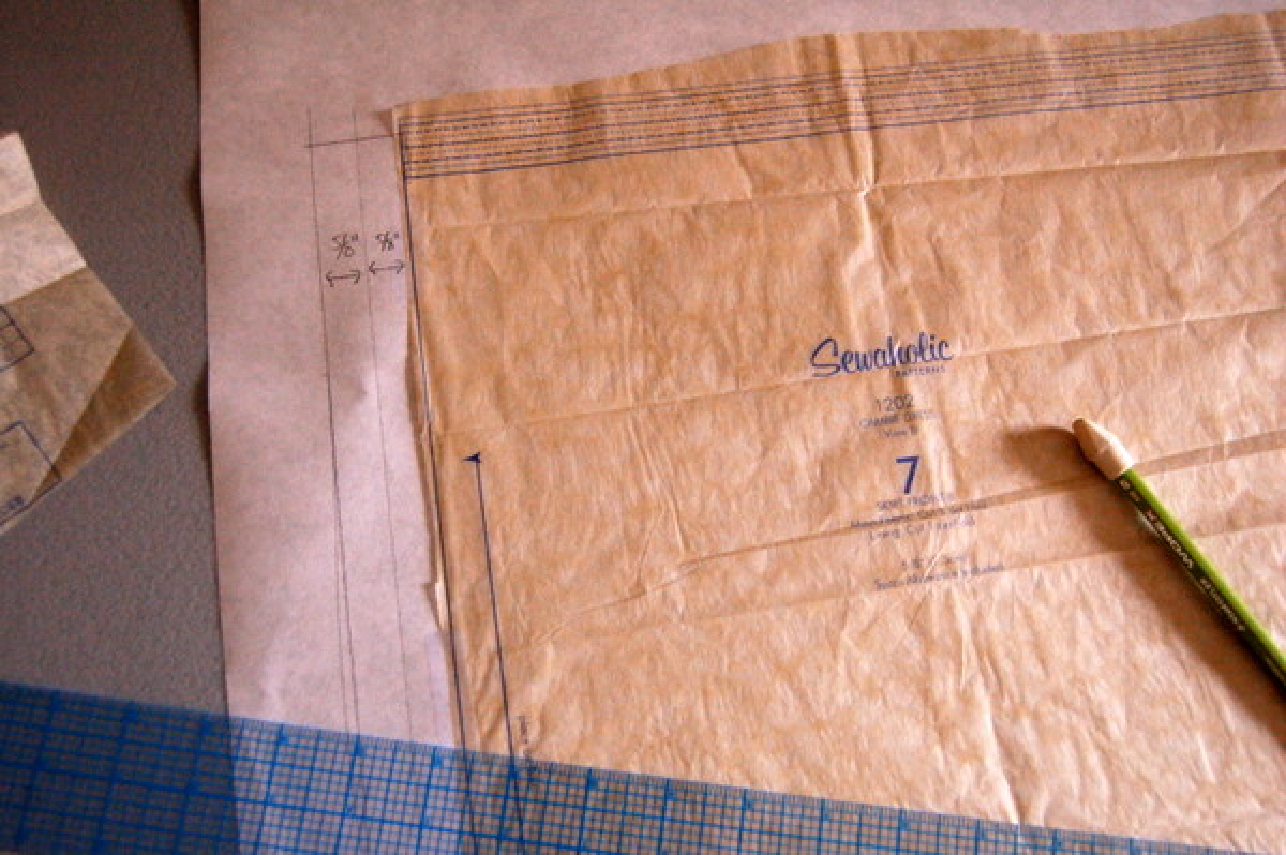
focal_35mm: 34
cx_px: 643
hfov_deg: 55.1
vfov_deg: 38.3
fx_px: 1231
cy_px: 428
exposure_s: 1/60
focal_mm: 23
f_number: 4
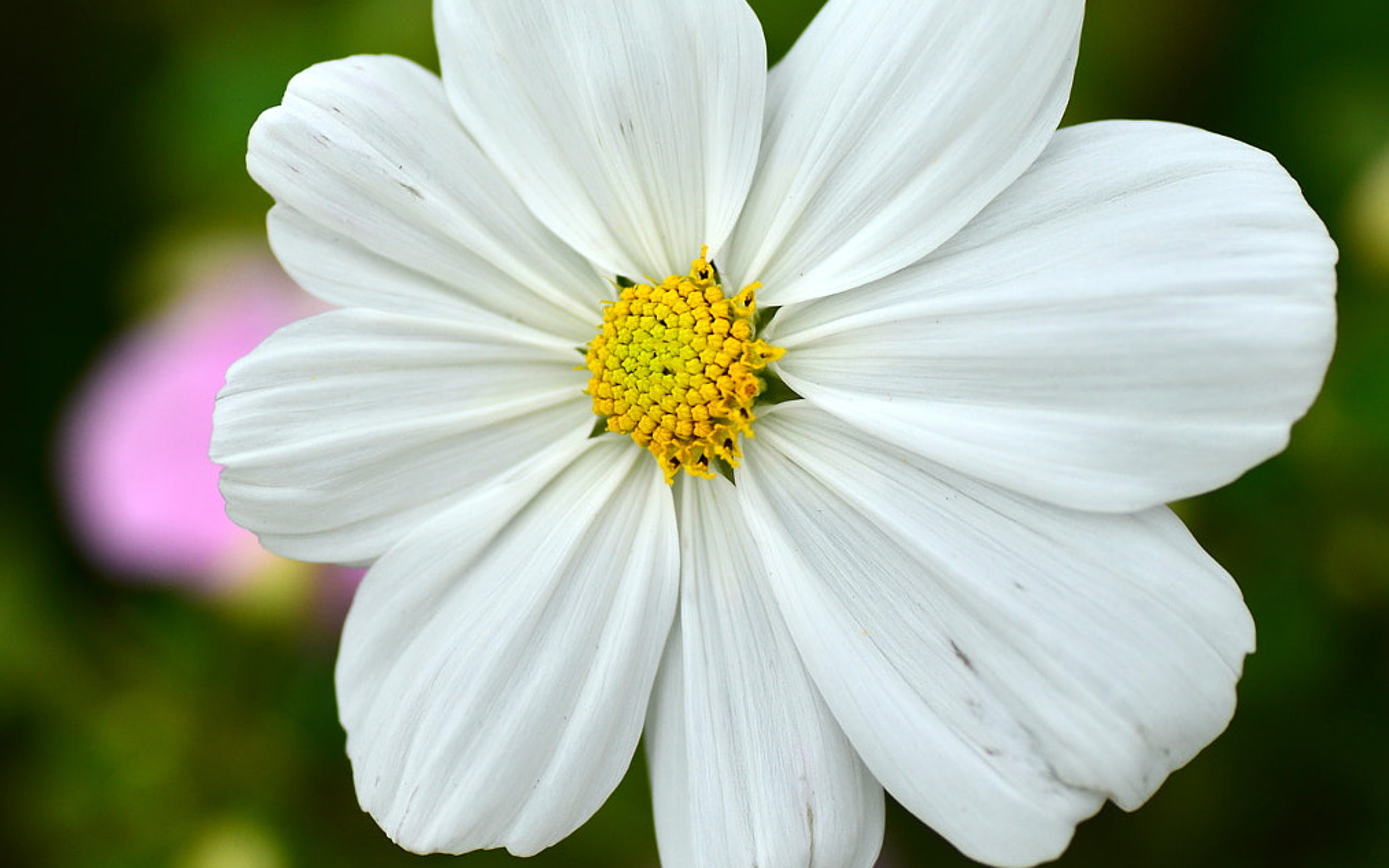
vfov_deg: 9.0
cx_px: 705
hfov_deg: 14.4
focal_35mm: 145
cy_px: 357
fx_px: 5489
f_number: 4
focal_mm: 90
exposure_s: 1/4000
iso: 200
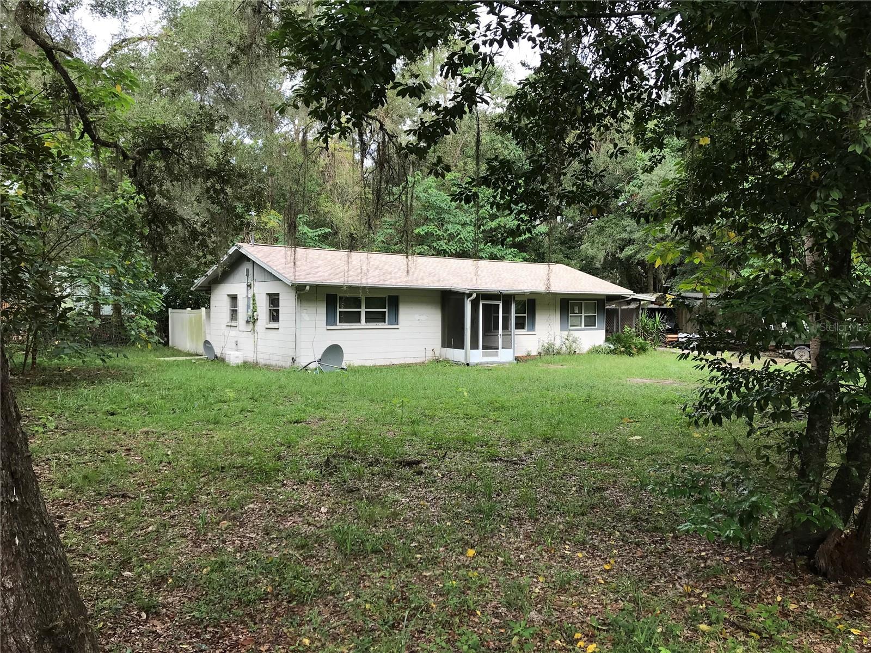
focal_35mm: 28
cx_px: 436
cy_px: 326
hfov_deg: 63.4
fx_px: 705
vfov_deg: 49.7
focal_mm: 3.99
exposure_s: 1/351
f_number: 1.8
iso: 20
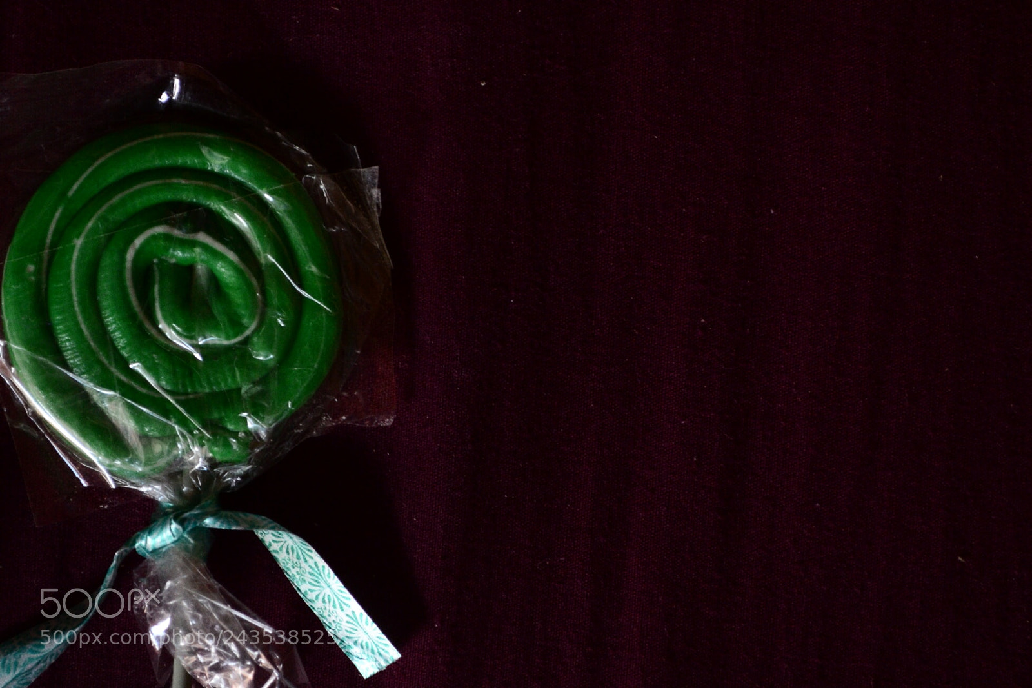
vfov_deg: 16.6
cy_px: 344
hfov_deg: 24.6
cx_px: 516
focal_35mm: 82
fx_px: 2365
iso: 1600
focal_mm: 55
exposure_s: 1/100
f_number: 5.6
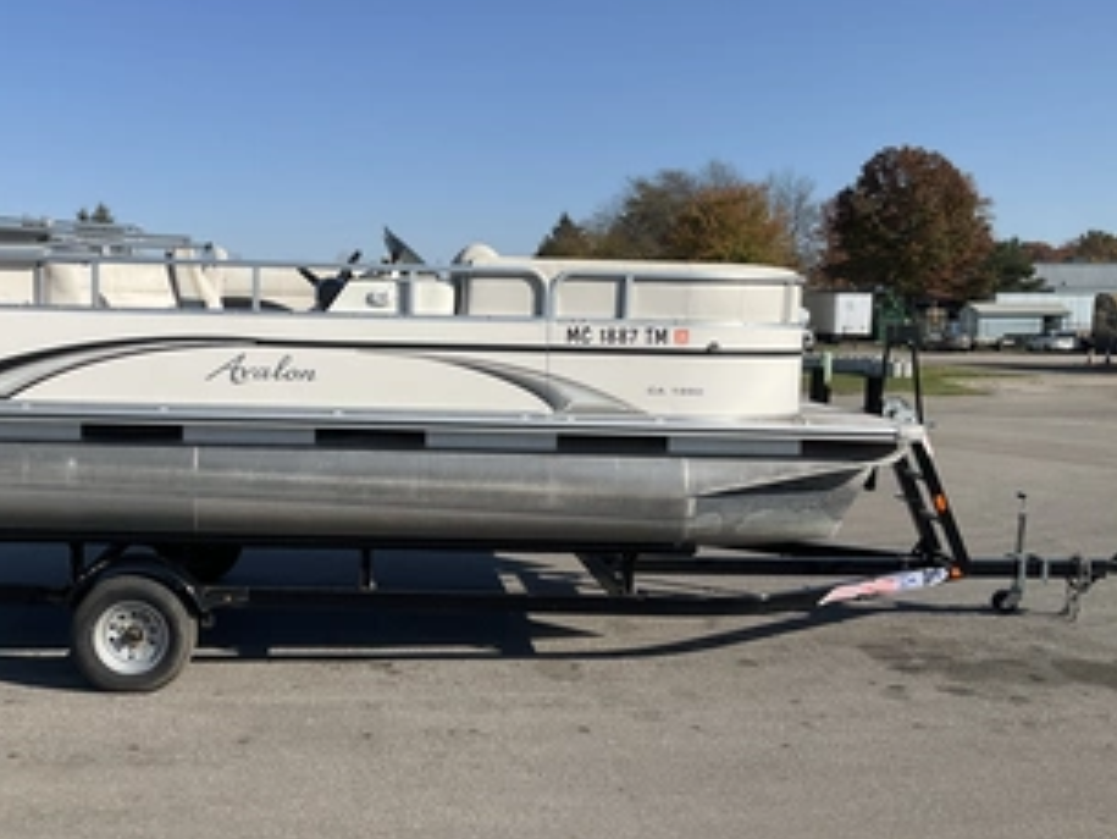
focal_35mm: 38
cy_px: 432
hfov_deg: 48.3
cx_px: 388
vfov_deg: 37.7
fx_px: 1227
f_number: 1.8
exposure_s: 1/2320
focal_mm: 3
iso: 25
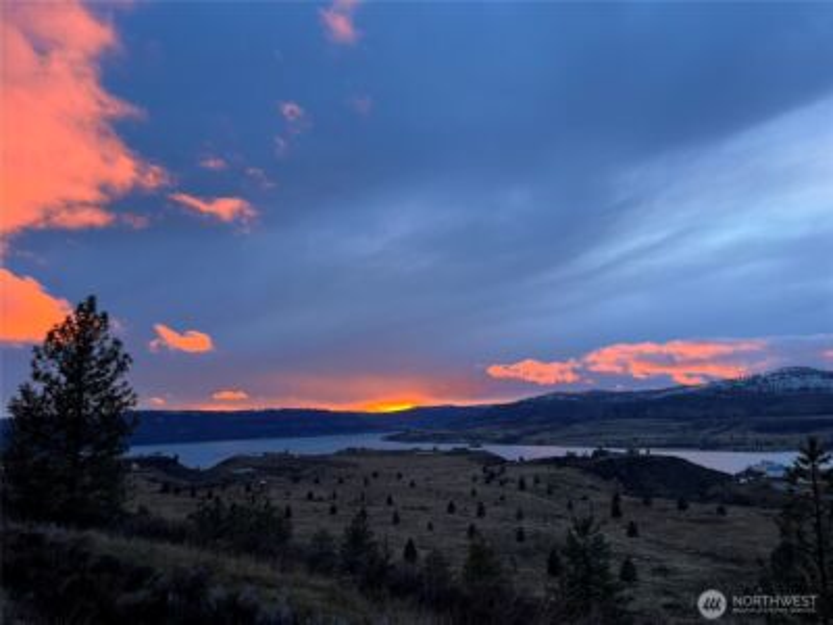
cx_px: 416
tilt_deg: +8.3
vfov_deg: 53.1
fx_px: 626
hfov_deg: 67.3
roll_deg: +2.5
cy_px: 312
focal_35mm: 26
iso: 80
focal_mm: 5.1
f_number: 1.6
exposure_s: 1/122
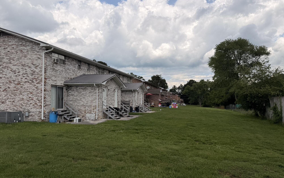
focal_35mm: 26
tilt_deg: +2.2
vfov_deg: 47.6
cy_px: 94
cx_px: 143
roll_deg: +0.5
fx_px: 201
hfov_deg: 70.4
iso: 80
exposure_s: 1/8130
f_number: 1.78
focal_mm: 6.76
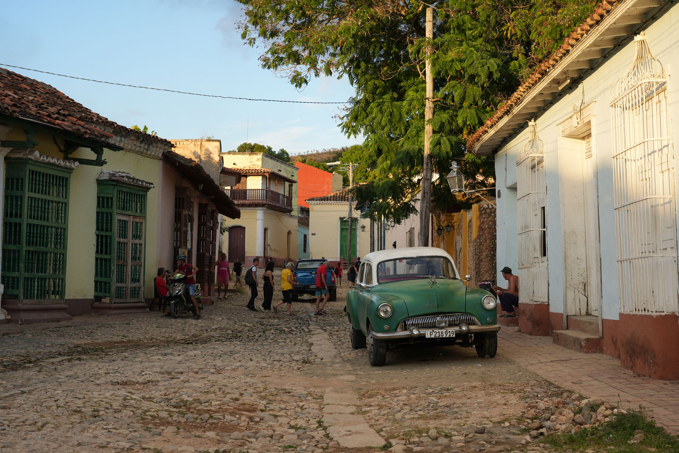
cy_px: 226
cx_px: 340
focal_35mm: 51
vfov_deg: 26.5
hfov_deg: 38.9
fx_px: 962
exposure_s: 1/125
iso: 100
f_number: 5.6
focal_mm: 51
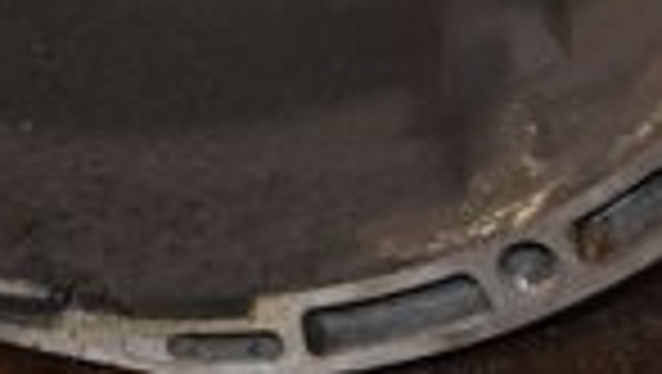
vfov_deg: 7.0
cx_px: 176
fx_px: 2881
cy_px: -491
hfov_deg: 13.1
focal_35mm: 164
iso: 800
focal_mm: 24
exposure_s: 1/60
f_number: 5
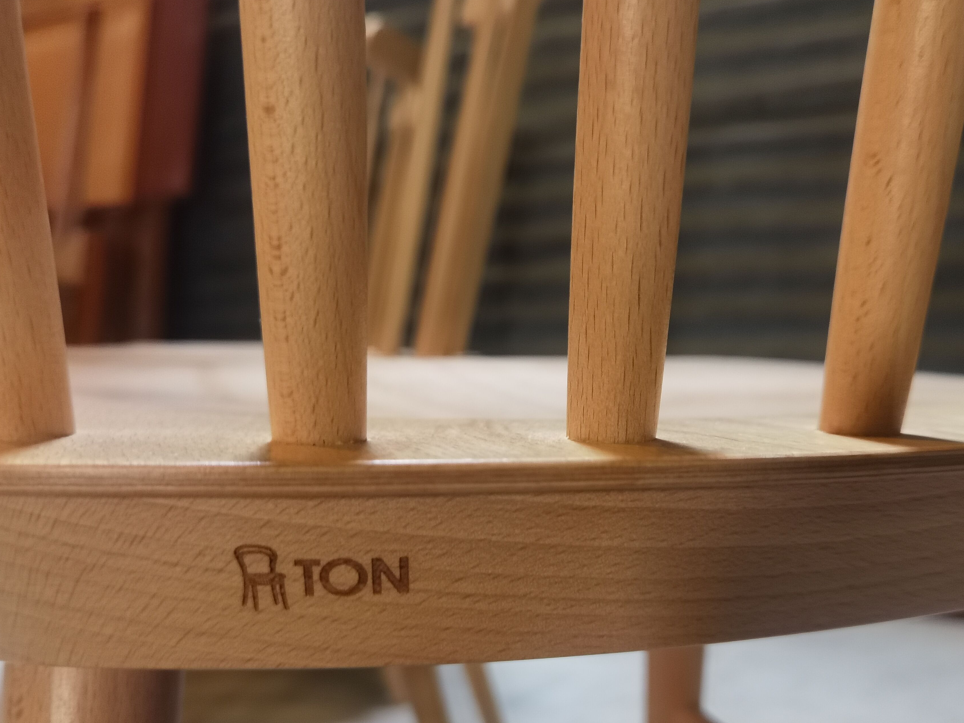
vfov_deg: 40.5
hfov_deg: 52.3
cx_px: 574
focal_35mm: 35
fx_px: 975
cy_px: 428
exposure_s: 1/50
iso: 200
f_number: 1.9
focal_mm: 6.71
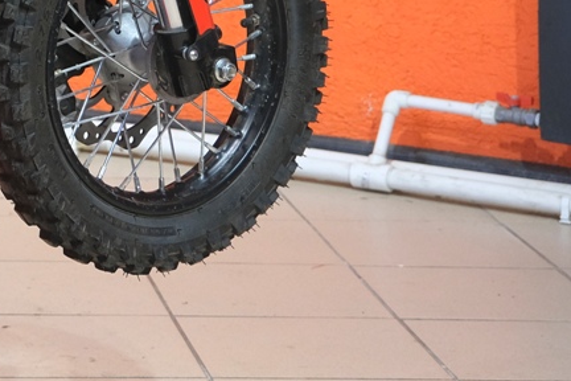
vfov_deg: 8.7
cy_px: -300
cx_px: -295
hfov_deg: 12.8
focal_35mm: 152
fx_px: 2411
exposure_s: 1/60
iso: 1000
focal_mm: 27.5
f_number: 4
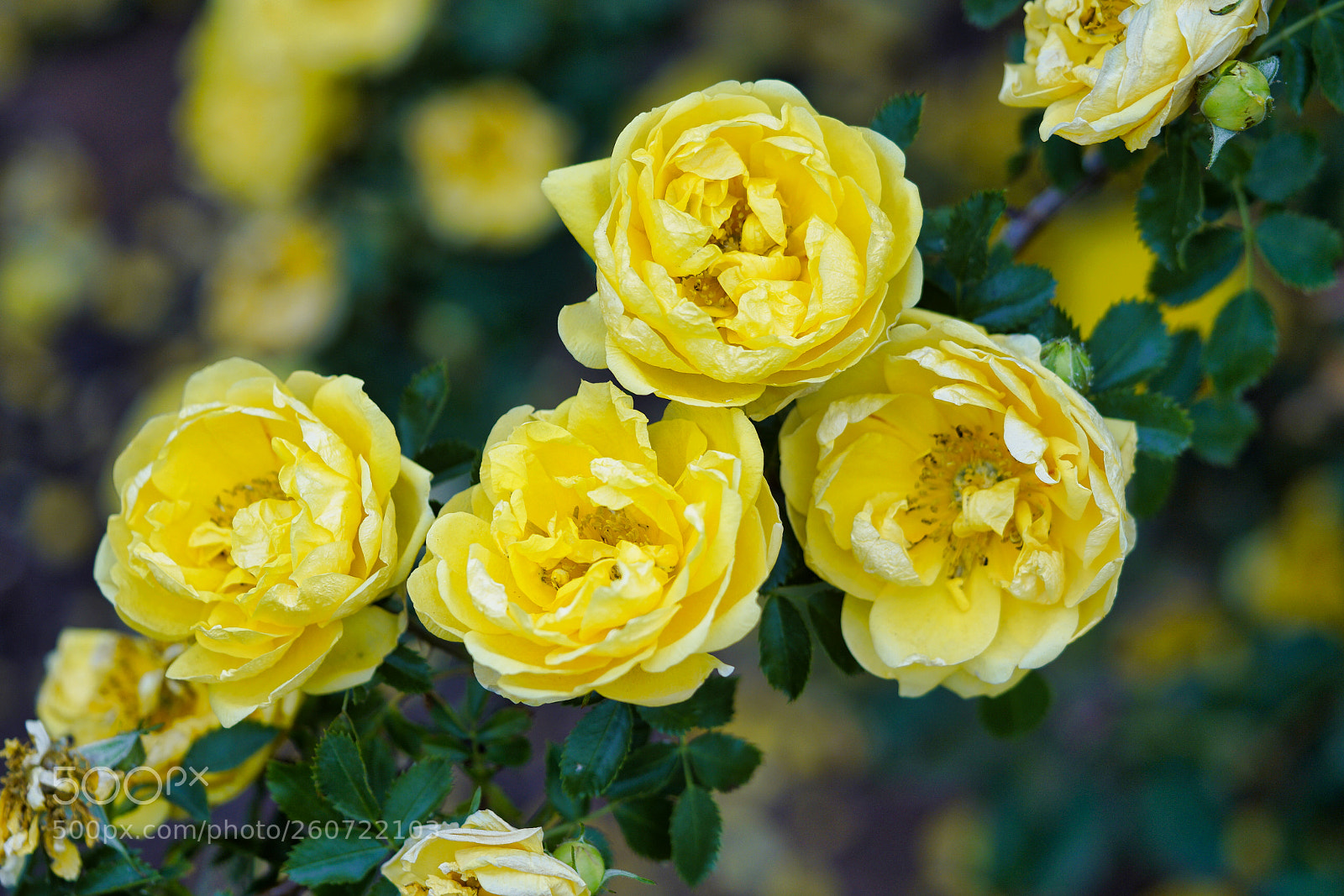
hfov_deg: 15.2
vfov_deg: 10.2
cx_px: 672
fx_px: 5040
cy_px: 448
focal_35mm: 135
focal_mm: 90
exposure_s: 1/400
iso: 125
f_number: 2.8
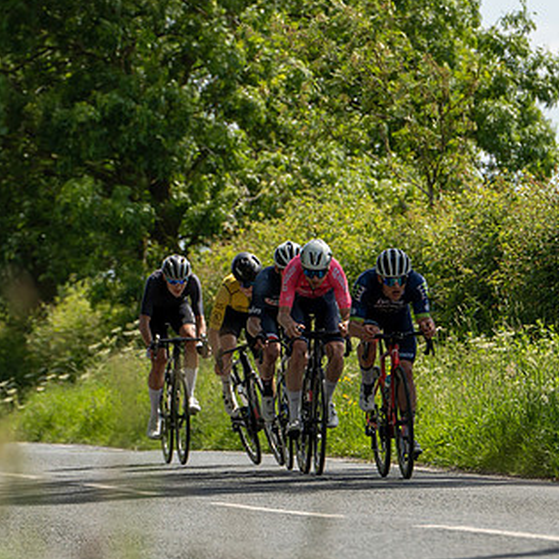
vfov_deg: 4.3
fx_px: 7491
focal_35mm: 410
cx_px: 273
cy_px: 338
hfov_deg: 4.3
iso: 100
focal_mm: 158
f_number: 5
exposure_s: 1/1000
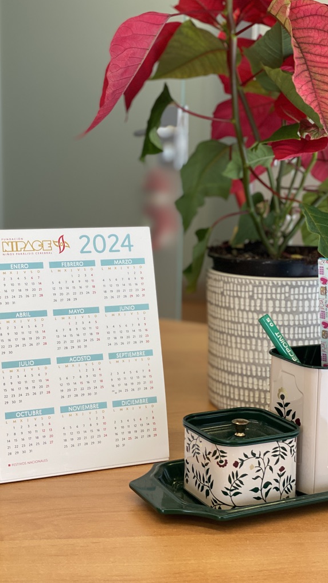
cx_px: 174
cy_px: 291
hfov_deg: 21.1
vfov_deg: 36.6
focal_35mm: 57
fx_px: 882
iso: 80
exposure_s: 1/100
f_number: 2
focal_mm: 6
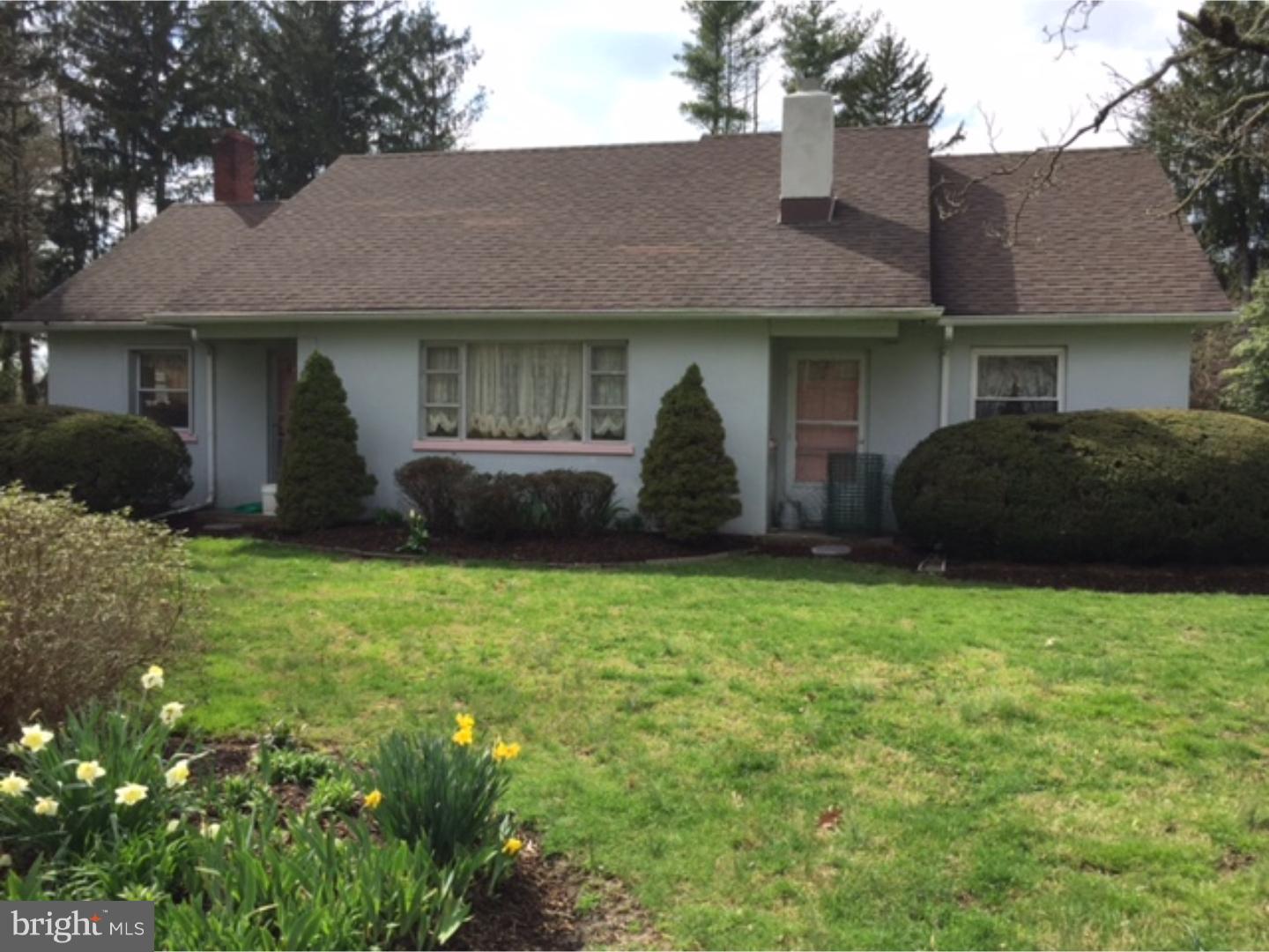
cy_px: 476
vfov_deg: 48.2
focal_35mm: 29
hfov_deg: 61.7
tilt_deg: +0.5
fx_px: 1063
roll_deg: -0.8
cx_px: 634
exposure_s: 1/1319
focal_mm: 4.15
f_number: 2.2
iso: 32
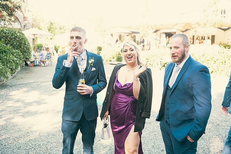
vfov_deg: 38.9
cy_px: 77
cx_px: 116
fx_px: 218
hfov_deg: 55.8
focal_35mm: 34
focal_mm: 34
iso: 250
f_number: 3.5
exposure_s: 1/160
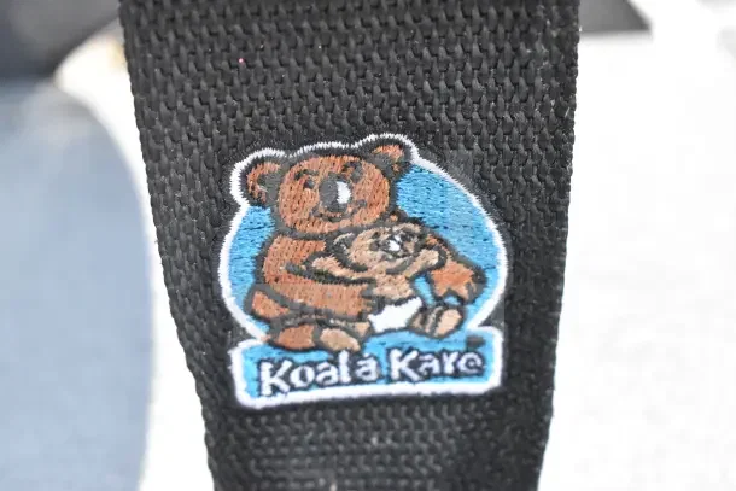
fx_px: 1472
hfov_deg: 28.1
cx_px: 368
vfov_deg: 18.9
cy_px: 246
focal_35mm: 72
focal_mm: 48
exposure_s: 1/500
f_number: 11
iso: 6400
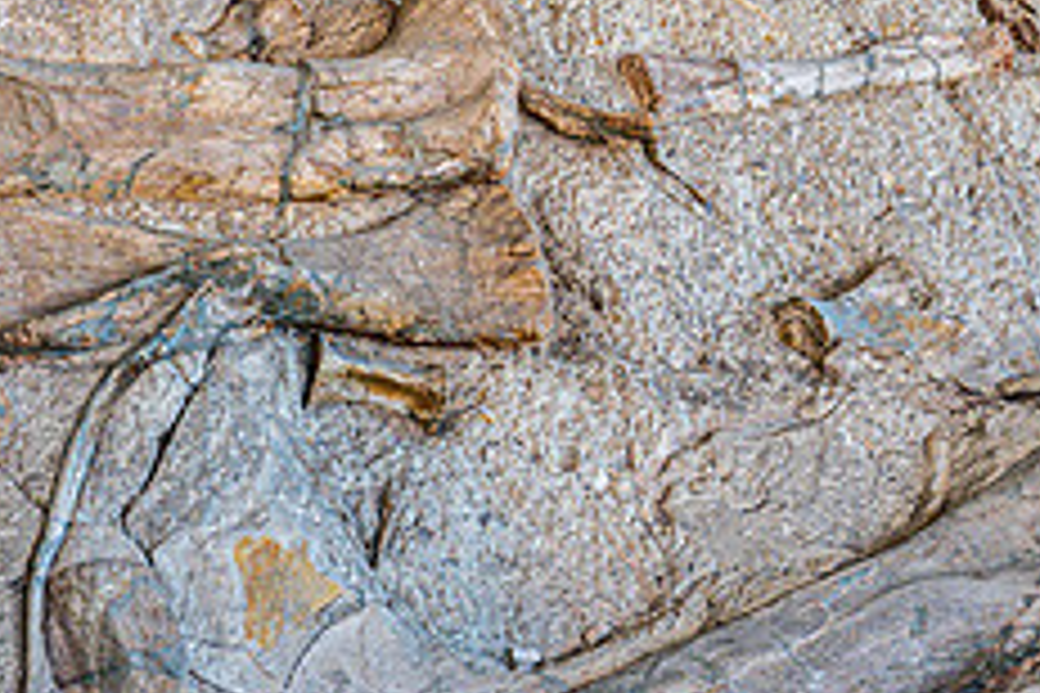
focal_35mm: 176
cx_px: 540
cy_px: 533
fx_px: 5084
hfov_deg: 11.7
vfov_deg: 7.8
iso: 640
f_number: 4
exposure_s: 1/160
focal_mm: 70
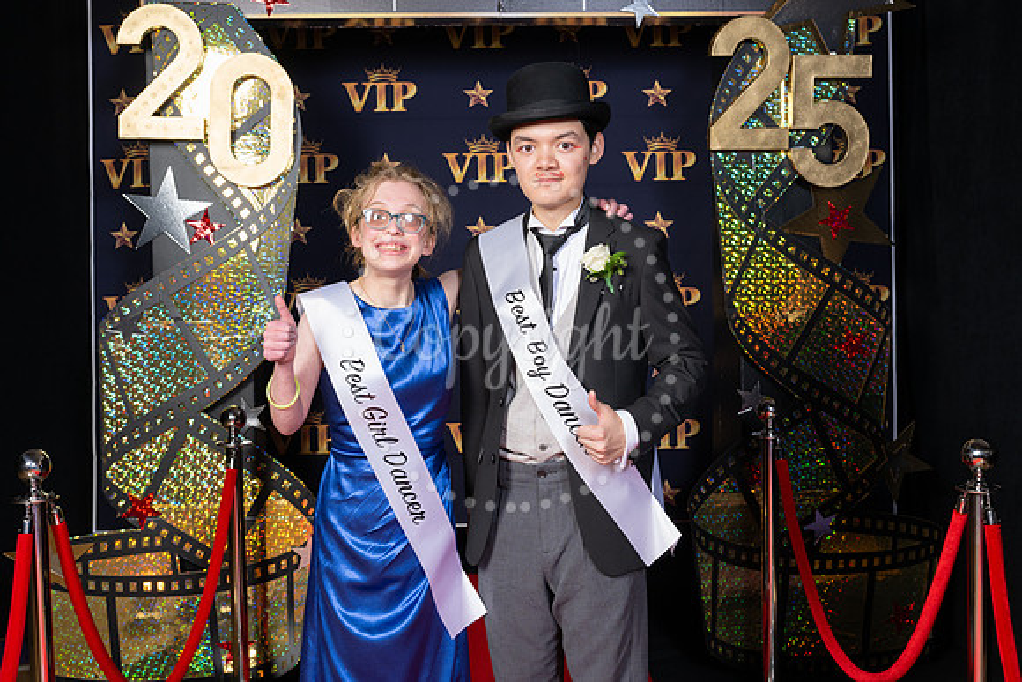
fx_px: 1193
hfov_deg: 46.4
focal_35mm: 42
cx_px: 511
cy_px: 341
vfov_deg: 31.9
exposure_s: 1/125
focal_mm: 42
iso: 400
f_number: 8
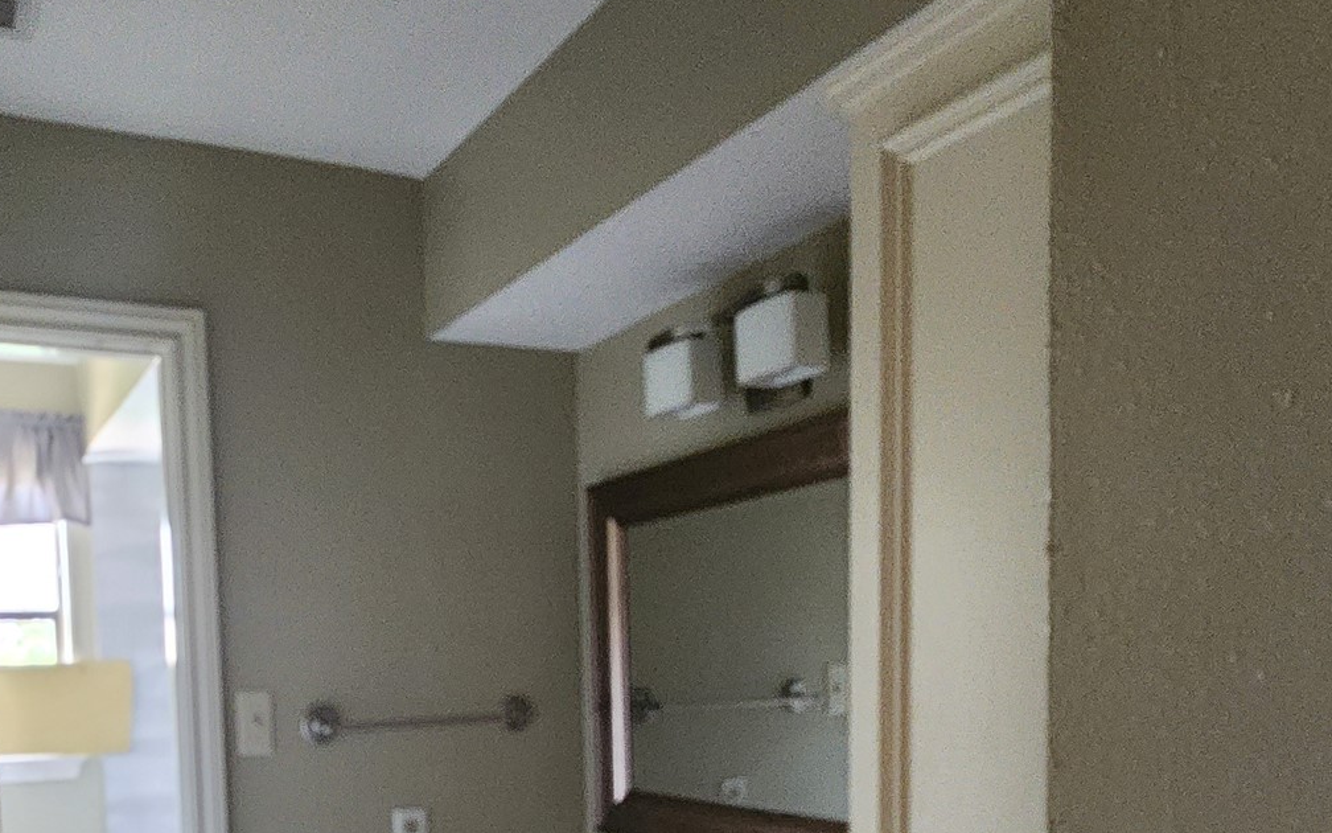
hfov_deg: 63.7
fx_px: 1016
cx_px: 383
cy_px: 731
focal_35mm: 28
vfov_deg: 41.4
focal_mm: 2.2
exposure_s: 1/30
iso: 640
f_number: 2.2
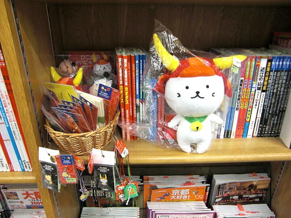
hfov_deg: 63.4
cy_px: 109
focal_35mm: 28
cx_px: 146
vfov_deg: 49.7
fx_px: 235
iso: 200
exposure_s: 1/60
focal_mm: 4.9
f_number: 2.6
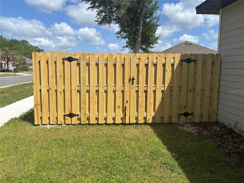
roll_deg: -1.8
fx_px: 183
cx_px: 122
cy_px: 92
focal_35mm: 26
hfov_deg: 67.3
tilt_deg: -5.7
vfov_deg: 53.1
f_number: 1.6
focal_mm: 5.96
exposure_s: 1/4082
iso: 50
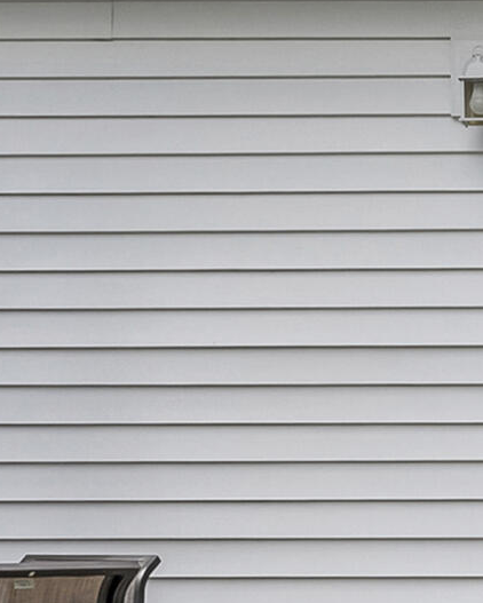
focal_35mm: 139
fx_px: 2482
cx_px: 767
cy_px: 518
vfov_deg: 13.8
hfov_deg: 10.6
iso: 320
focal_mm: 26
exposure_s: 1/100
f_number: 11
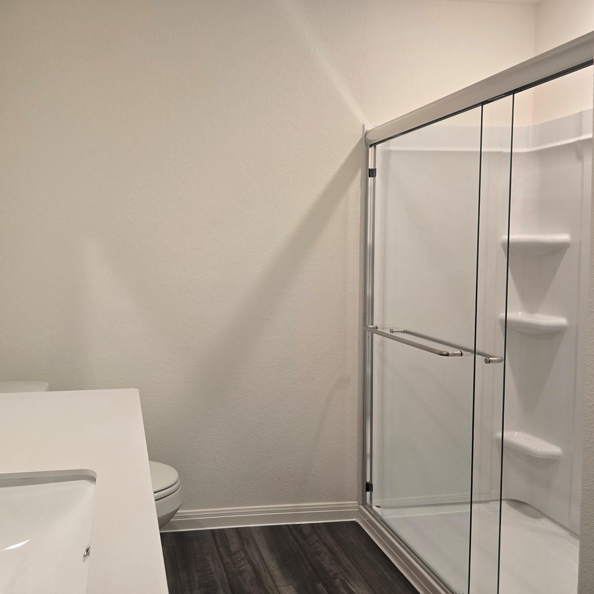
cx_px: 188
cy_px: 288
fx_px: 544
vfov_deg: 57.3
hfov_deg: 55.8
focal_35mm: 28
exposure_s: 1/120
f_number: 1.7
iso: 200
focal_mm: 6.3
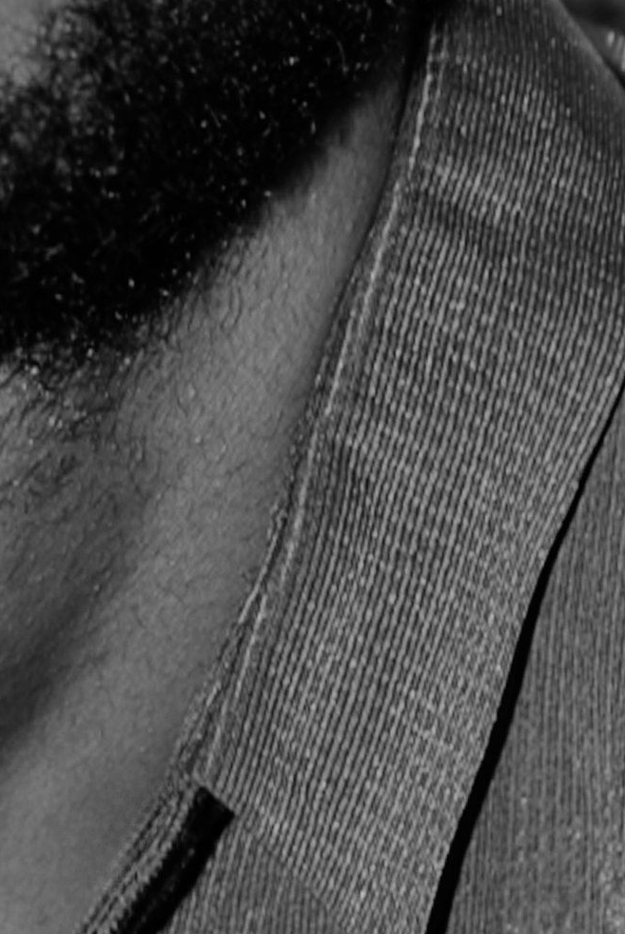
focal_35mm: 367
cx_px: -140
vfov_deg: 5.6
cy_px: -385
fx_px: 9526
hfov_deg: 3.7
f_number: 5.6
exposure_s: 1/15
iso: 125
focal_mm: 62
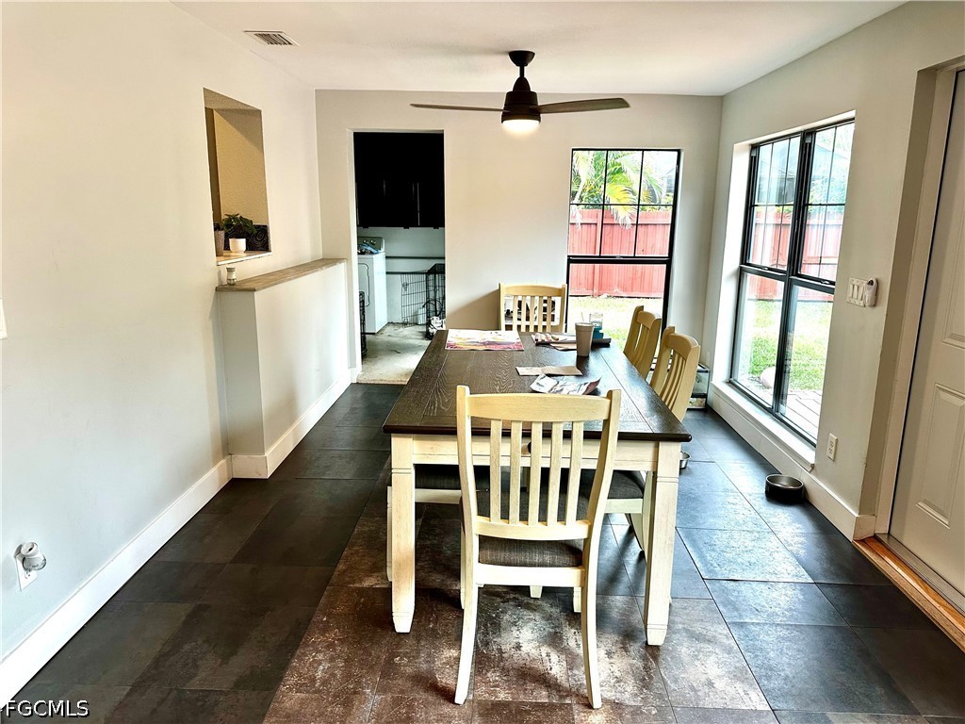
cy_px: 362
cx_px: 482
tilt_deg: -12.4
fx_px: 669
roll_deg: -0.4
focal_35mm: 24
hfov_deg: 71.6
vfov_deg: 56.8
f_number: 1.78
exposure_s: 1/120
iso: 160
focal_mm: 6.86
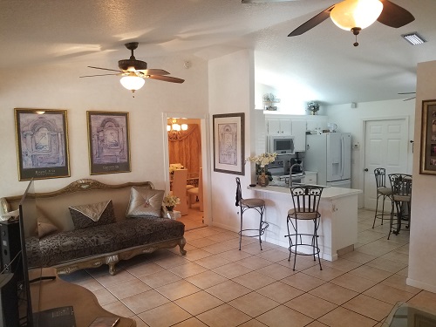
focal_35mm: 26
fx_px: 327
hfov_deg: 67.3
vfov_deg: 53.1
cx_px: 218
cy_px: 164
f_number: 1.7
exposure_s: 1/40
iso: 160
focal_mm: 4.25
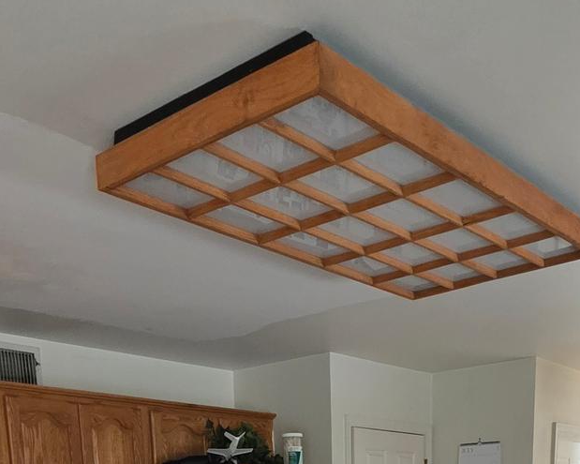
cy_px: 697
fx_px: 721
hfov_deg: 43.6
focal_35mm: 42
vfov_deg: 26.1
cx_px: 343
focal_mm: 2.2
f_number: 1.9
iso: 400
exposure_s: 1/60
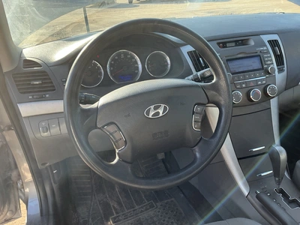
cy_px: 112
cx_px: 150
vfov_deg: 49.7
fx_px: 243
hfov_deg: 63.4
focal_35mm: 28
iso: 32
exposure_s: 1/165
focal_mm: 3
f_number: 1.8
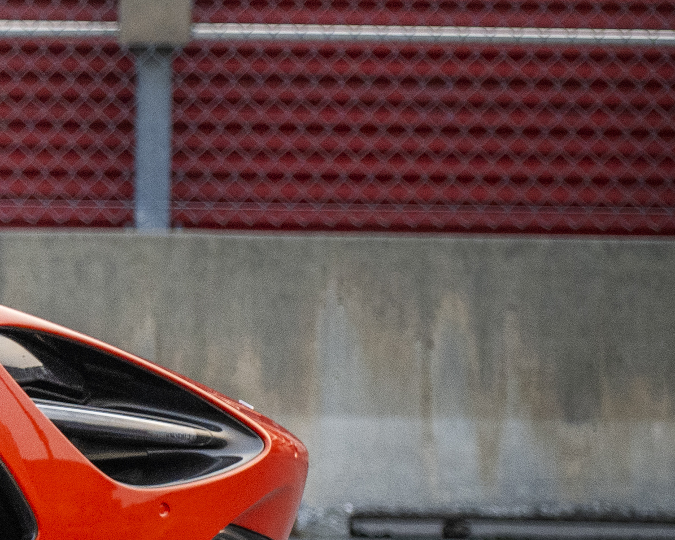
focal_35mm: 525
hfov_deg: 3.6
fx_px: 10488
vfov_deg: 2.9
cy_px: 119
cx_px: -888
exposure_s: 1/1250
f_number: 2.8
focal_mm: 102
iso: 800
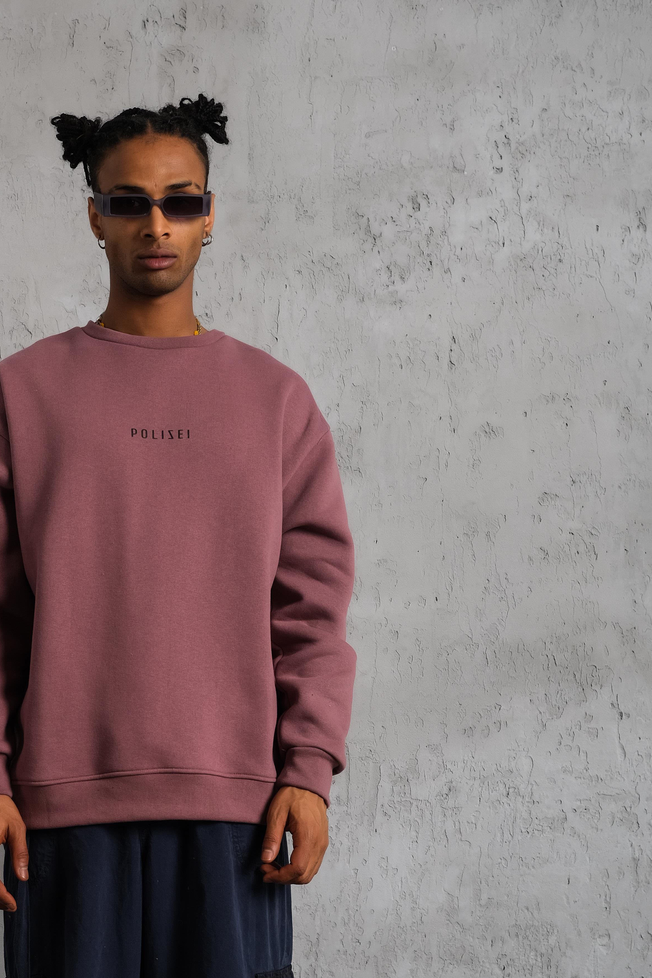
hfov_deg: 21.7
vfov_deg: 31.8
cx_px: 158
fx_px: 1685
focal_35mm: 62
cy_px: 741
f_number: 5
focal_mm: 23
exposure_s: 1/160
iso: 160
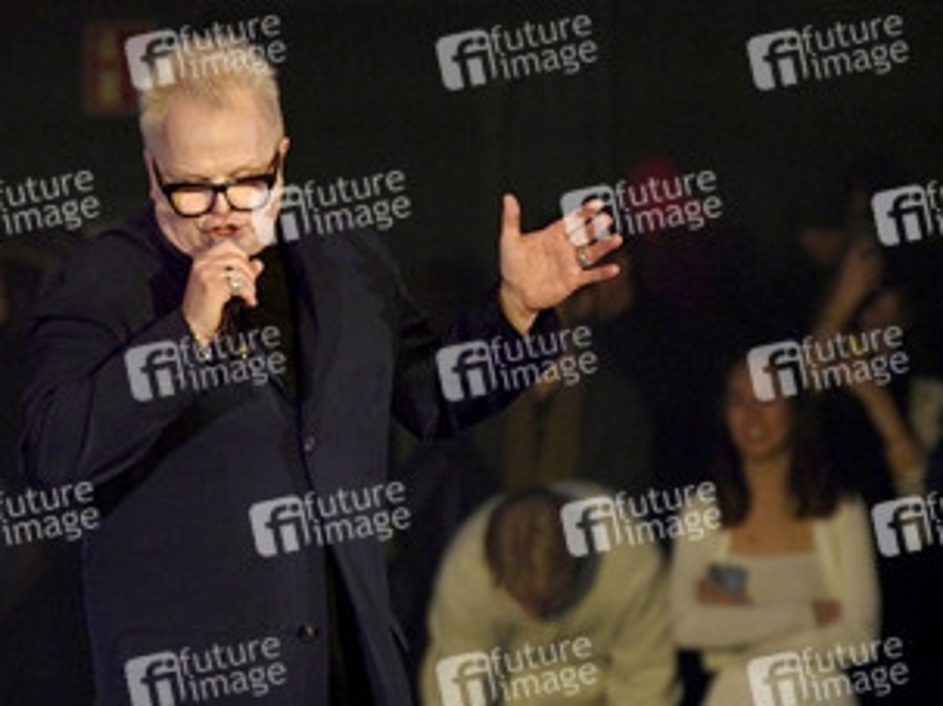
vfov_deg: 3.7
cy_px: 442
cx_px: 247
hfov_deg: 5.0
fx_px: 10892
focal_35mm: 400
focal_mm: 280
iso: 6400
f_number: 5.6
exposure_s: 1/640
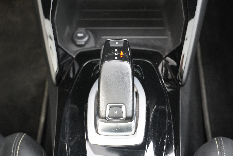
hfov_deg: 30.5
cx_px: 116
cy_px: 78
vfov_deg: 20.6
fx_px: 427
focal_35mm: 66
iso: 4000
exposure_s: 1/80
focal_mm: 44
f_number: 5.6
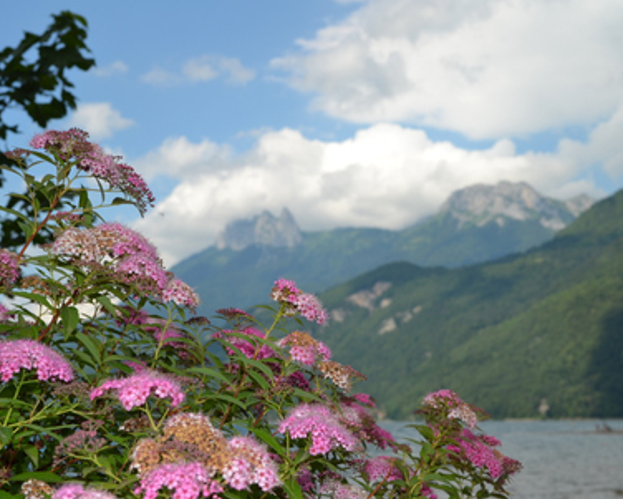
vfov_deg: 24.6
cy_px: 251
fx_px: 1143
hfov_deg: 30.5
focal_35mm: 62
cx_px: 326
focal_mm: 36
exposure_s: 1/200
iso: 100
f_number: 10
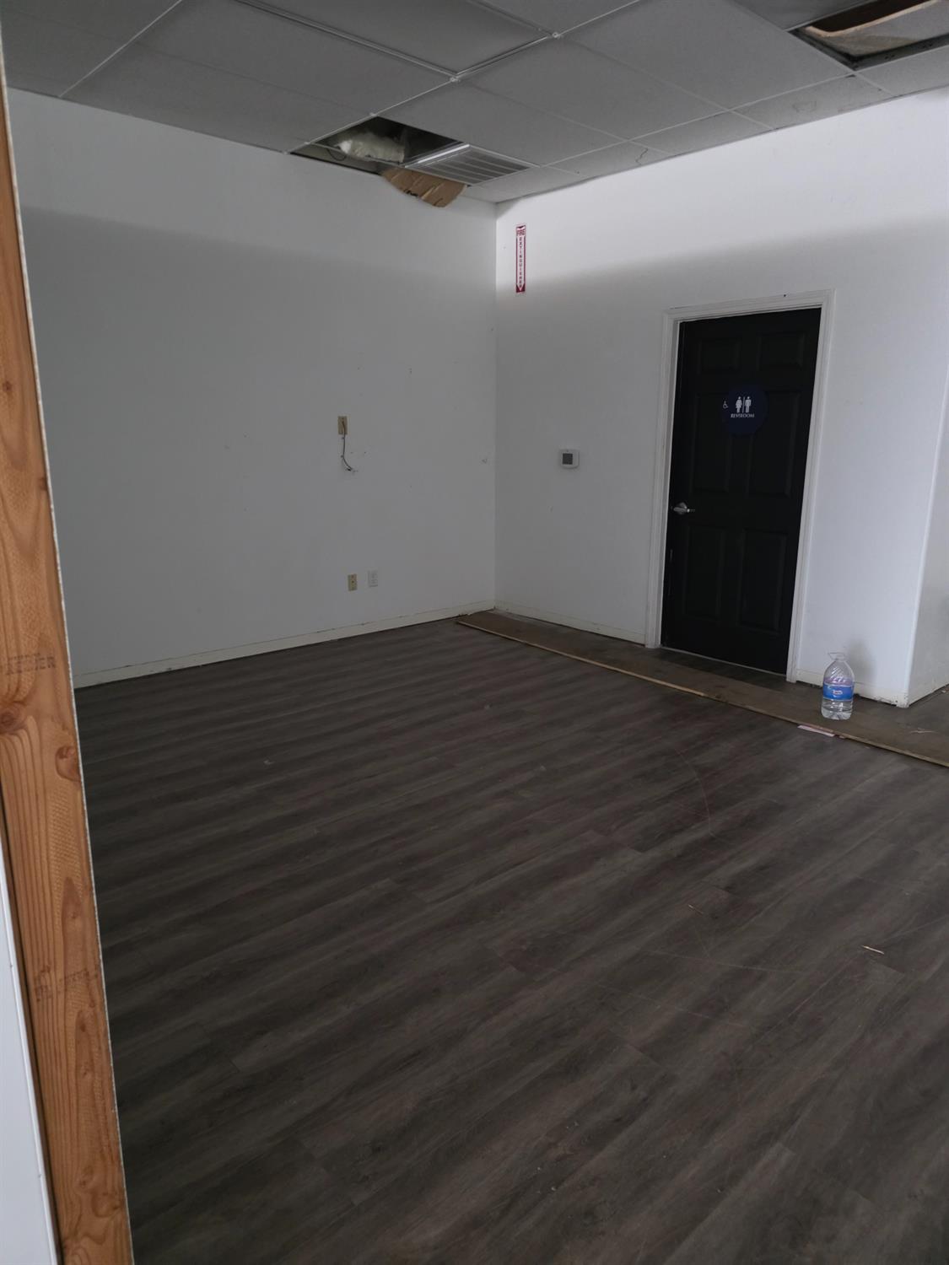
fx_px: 841
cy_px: 632
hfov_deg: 58.9
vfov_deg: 73.9
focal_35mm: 23
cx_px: 474
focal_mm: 6.3
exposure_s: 1/30
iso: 1600
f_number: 1.7
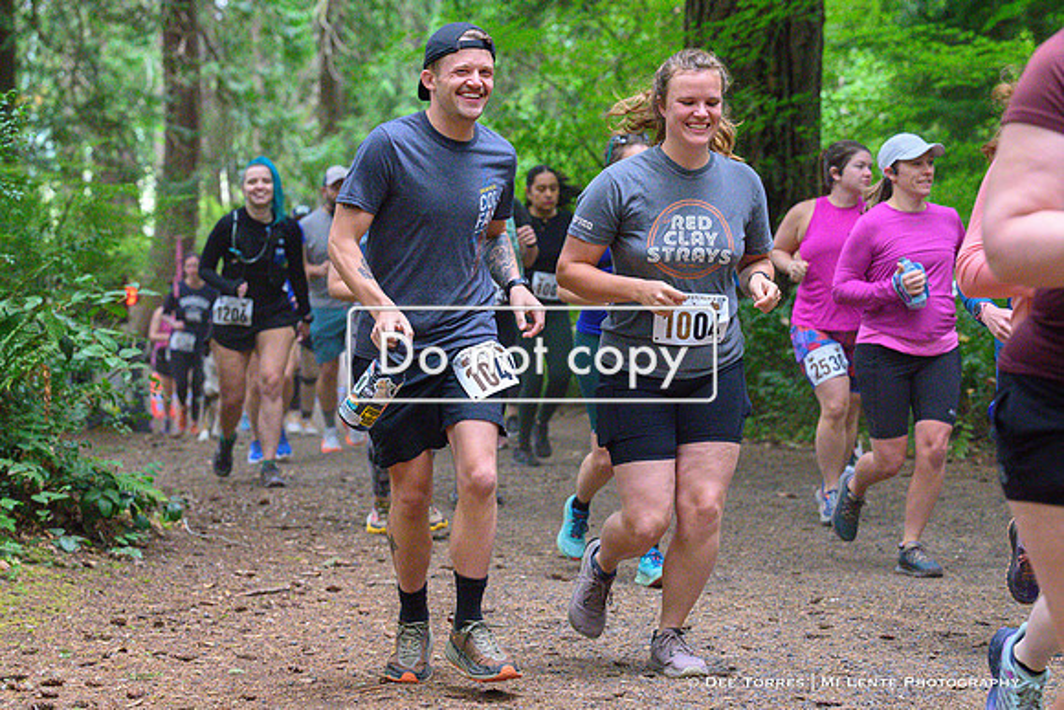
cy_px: 325
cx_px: 425
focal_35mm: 85
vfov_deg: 16.1
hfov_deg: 23.8
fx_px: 2517
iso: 10000
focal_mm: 70
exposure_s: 1/640
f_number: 4
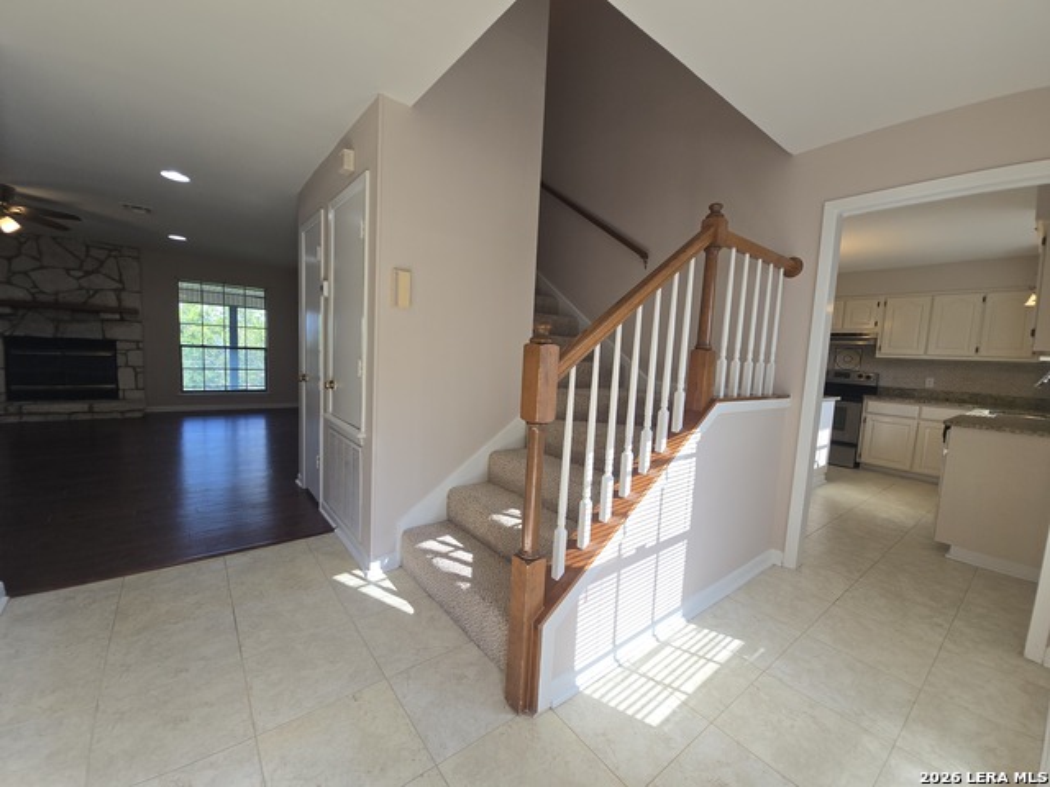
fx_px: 394
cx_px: 525
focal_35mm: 13
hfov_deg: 106.2
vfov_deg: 89.9
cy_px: 394
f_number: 2.2
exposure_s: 1/145
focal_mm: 2.2
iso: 50
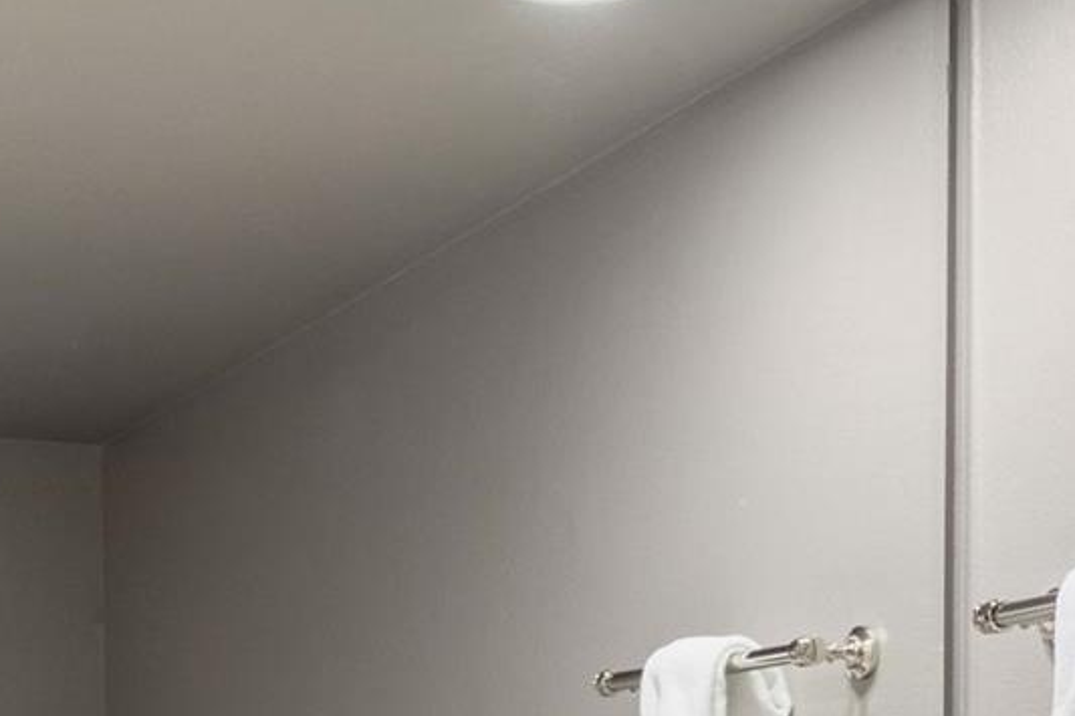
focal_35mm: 90
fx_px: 2687
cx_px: 32
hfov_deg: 21.9
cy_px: 891
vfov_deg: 14.6
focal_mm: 30
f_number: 9
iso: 320
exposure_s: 1/2
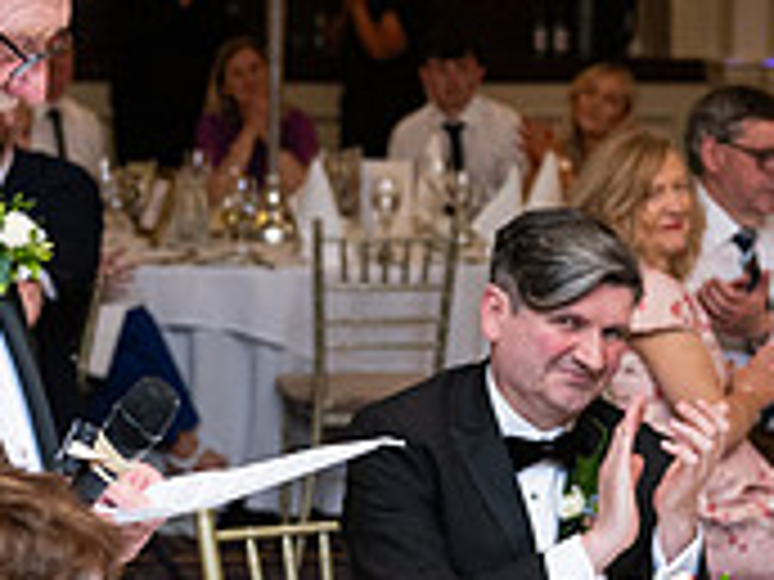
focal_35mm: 156
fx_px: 3488
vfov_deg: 9.5
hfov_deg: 12.6
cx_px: 104
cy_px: 245
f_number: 3.5
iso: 800
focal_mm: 48
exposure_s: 1/160
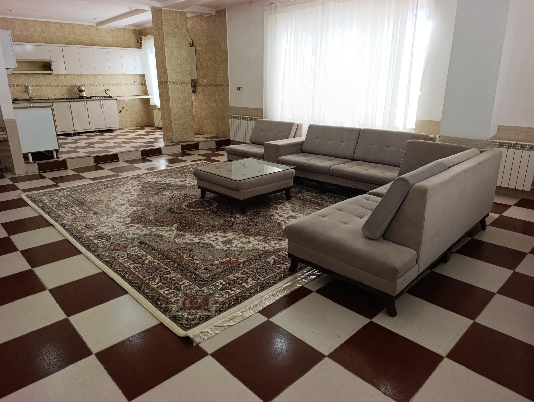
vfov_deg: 59.0
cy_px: 201
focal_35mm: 23
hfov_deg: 73.8
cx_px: 267
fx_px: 355
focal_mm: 6.14
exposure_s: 1/100
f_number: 1.6
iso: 80
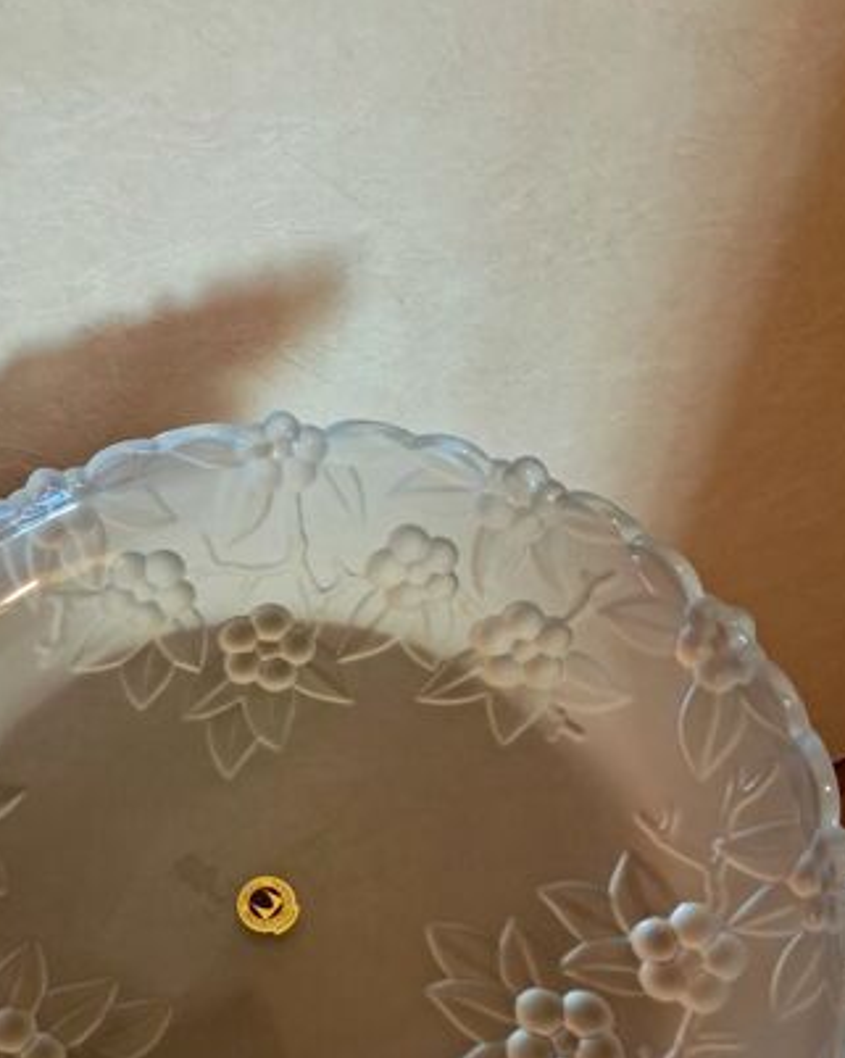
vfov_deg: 42.9
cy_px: 745
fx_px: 1314
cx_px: 274
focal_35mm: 42
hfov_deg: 35.3
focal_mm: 4
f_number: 1.8
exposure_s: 1/33
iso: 640
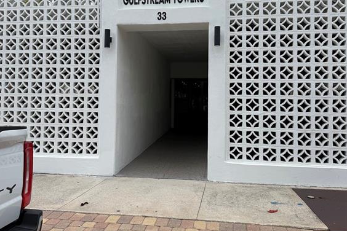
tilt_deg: +1.2
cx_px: 173
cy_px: 88
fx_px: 328
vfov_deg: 38.7
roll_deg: -2.5
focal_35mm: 34
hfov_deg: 55.8
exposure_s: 1/3425
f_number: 1.78
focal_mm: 6.76
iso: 80
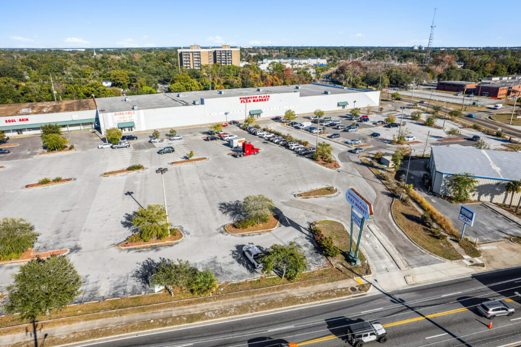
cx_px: 260
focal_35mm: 22
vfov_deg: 57.2
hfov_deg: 78.6
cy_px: 174
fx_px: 318
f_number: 2.8
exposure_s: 1/640
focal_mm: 8.4
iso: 100
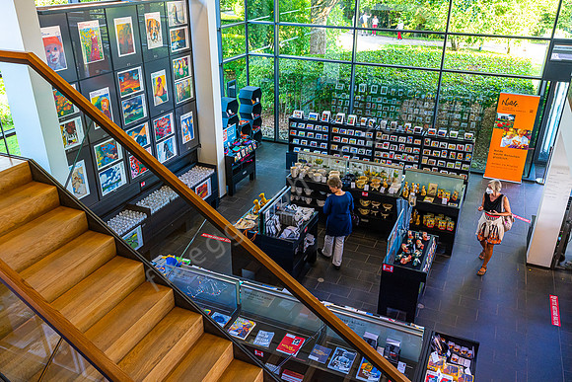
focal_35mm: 30
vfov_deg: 43.6
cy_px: 191
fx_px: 477
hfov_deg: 61.9
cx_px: 286
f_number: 6.3
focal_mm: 30
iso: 3200
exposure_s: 1/125
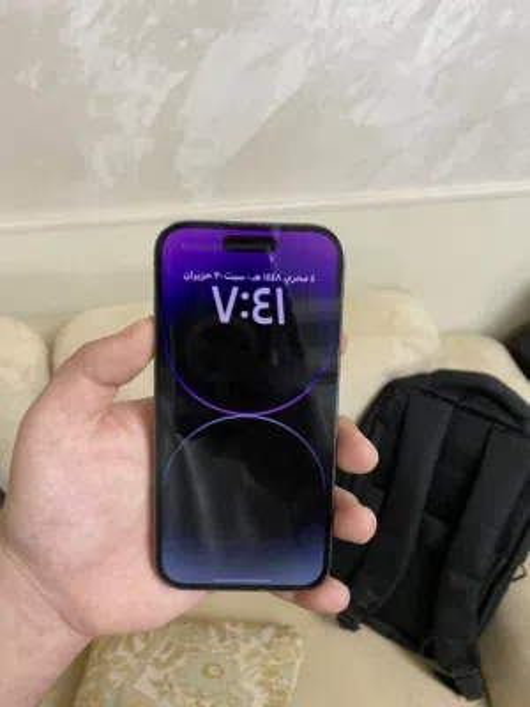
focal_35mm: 26
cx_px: 265
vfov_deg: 67.3
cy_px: 354
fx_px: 531
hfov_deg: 53.1
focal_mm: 4.25
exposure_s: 1/50
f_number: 1.8
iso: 400
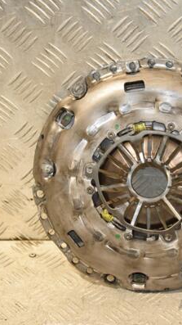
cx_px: 162
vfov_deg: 22.5
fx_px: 816
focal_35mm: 95
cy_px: 162
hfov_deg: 12.6
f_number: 4.8
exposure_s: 1/200
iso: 800
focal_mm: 40
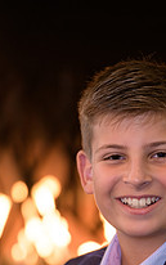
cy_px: 247
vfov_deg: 4.7
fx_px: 3224
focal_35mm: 446
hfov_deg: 2.9
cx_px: 149
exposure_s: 1/125
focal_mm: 200
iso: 800
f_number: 3.2
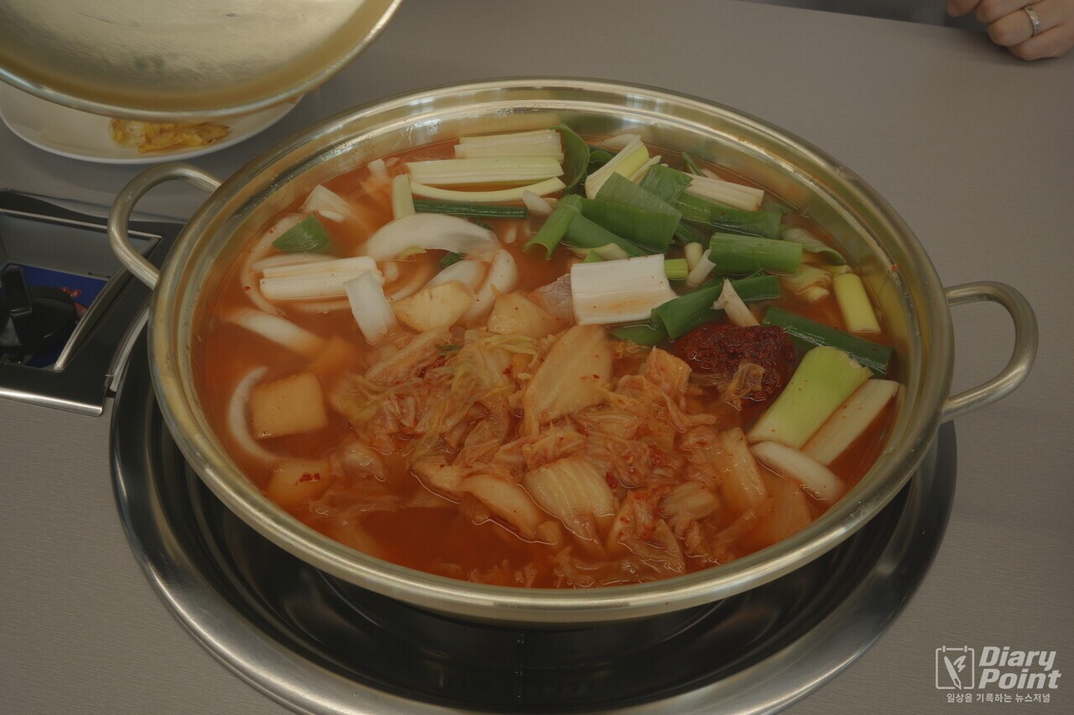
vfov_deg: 37.8
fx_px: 1044
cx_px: 537
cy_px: 358
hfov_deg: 54.4
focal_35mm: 35
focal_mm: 35
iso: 640
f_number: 10
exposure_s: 1/8
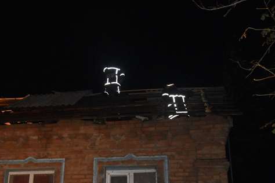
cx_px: 121
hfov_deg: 39.1
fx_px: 387
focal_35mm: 51
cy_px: 115
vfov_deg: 26.6
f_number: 4
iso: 6400
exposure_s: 1/60
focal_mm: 25
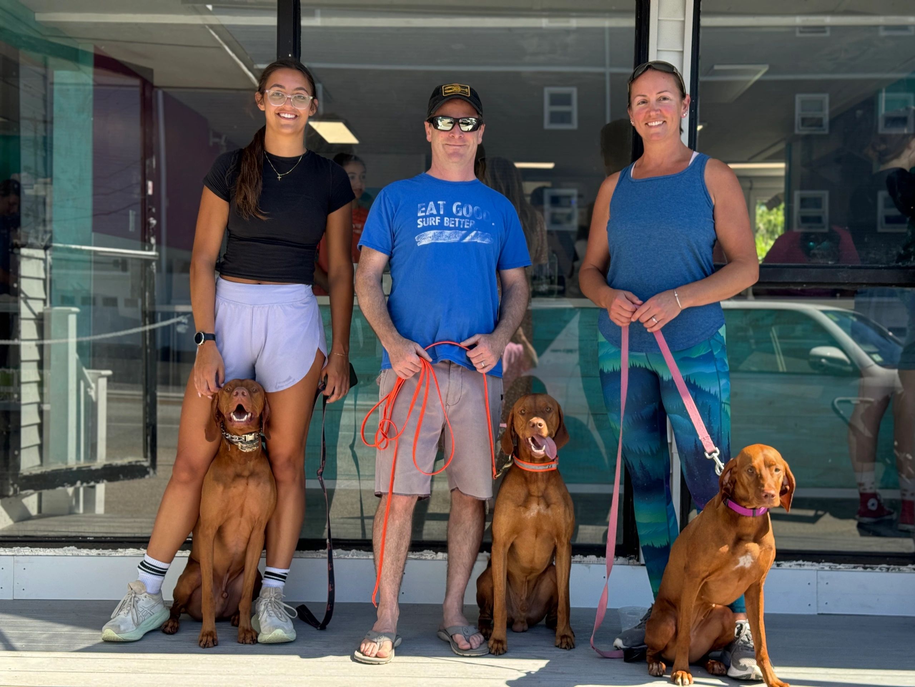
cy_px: 344
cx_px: 458
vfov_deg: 30.3
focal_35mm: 48
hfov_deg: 39.7
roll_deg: -1.2
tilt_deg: -1.4
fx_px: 1269
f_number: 1.78
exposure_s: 1/658
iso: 64
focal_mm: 6.76
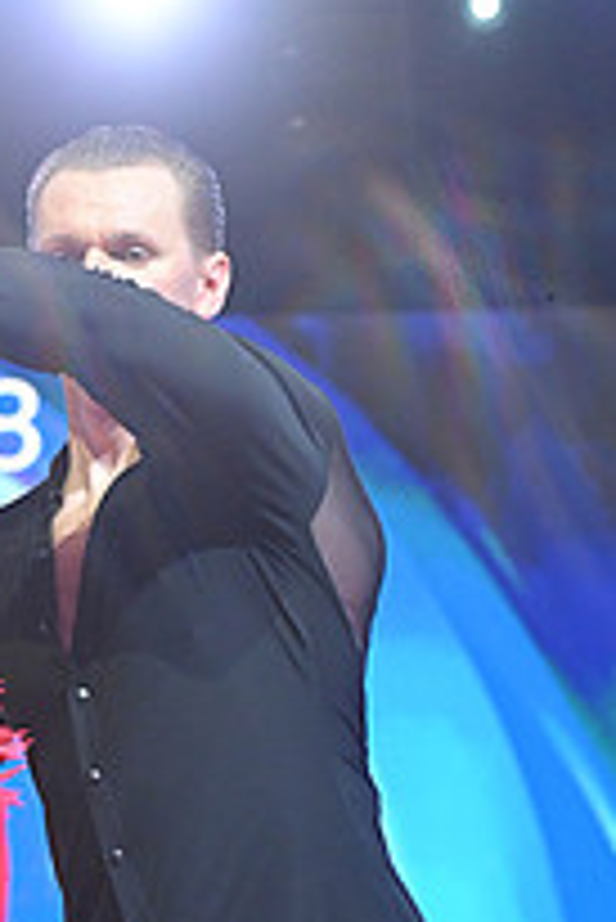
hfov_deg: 6.9
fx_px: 5073
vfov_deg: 10.1
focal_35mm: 198
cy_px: 1286
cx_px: -88
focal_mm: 70
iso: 2000
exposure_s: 1/250
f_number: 4
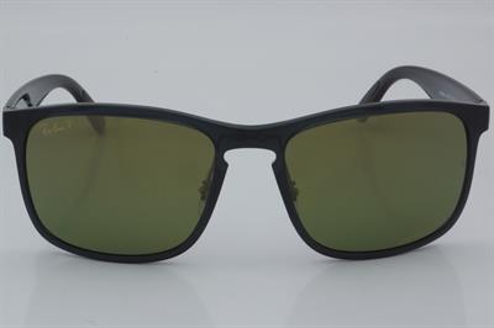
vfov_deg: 16.5
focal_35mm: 82
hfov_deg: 24.6
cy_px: 164
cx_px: 247
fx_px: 1131
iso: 100
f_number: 32
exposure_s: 1/4
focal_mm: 55
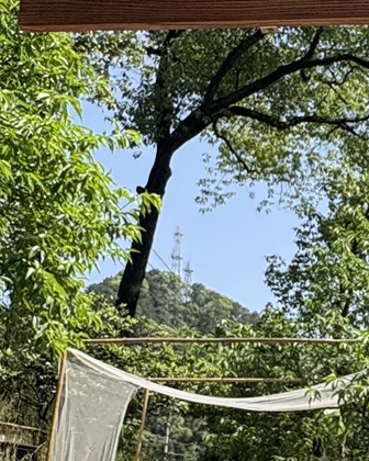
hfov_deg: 21.7
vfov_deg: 29.1
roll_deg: +0.5
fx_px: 887
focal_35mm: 65
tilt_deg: +16.0
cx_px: 448
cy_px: 262
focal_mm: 2.22
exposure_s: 1/921
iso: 40
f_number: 2.2
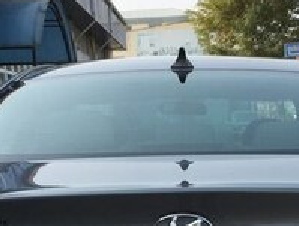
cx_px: 201
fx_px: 831
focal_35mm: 96
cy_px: 272
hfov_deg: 20.3
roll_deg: +3.8
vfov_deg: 14.9
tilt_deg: -9.8
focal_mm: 4.15
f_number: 2.2
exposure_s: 1/827
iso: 25
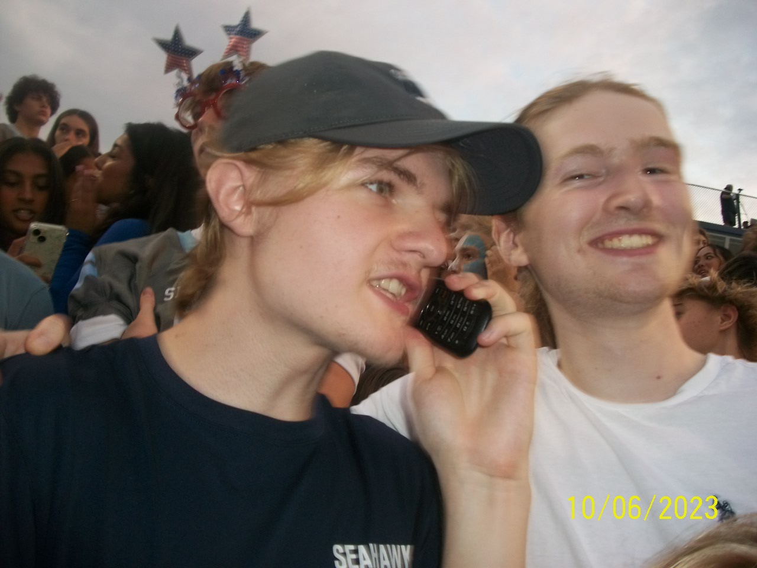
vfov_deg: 44.2
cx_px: 378
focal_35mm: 32
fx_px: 700
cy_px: 284
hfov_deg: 56.8
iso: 80
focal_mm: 5.7
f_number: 2.9
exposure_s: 1/30
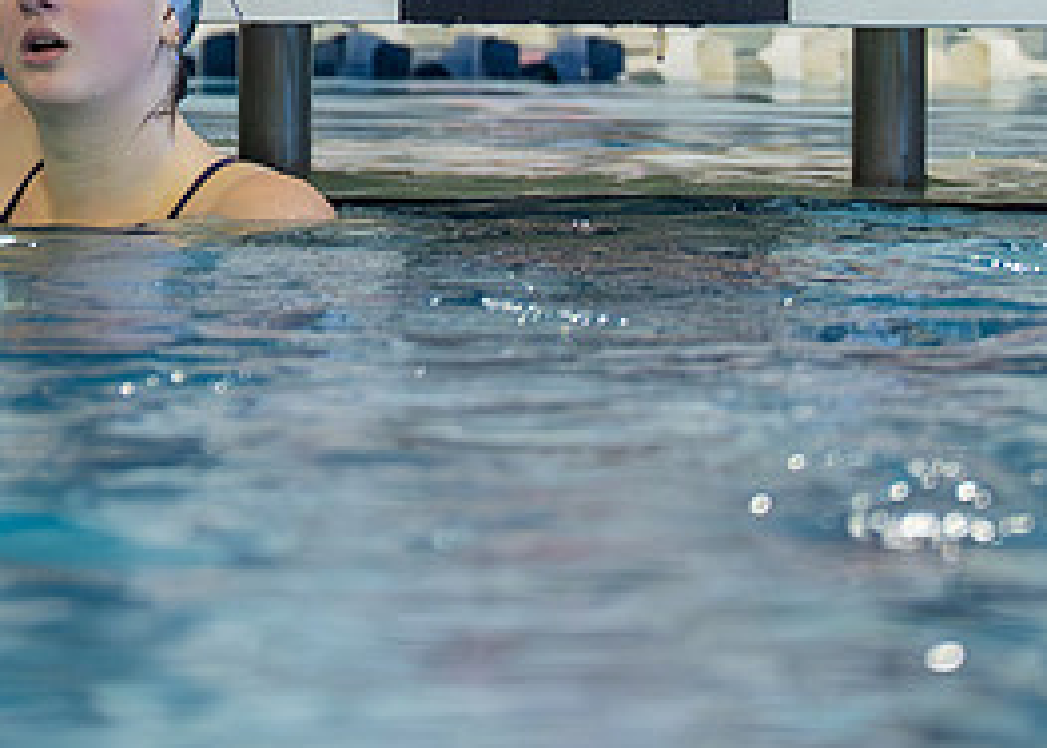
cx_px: 6
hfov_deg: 2.0
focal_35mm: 1004
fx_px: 29862
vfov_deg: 1.4
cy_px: -65
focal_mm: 200
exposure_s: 1/1000
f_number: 2.8
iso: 2500
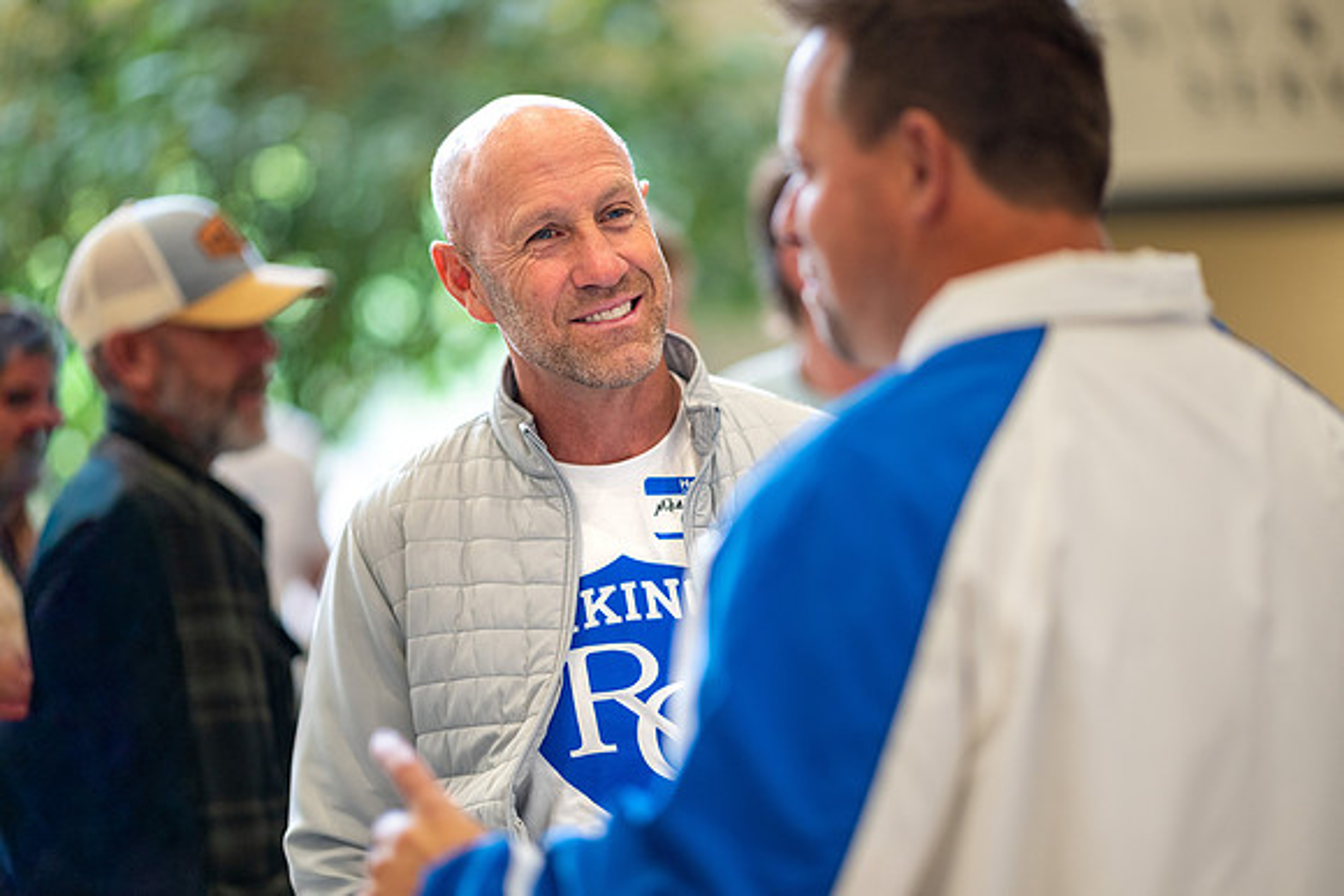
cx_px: 678
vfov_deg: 12.9
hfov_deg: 19.3
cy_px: 449
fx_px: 3956
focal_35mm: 106
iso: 640
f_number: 1.6
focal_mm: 105
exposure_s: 1/250
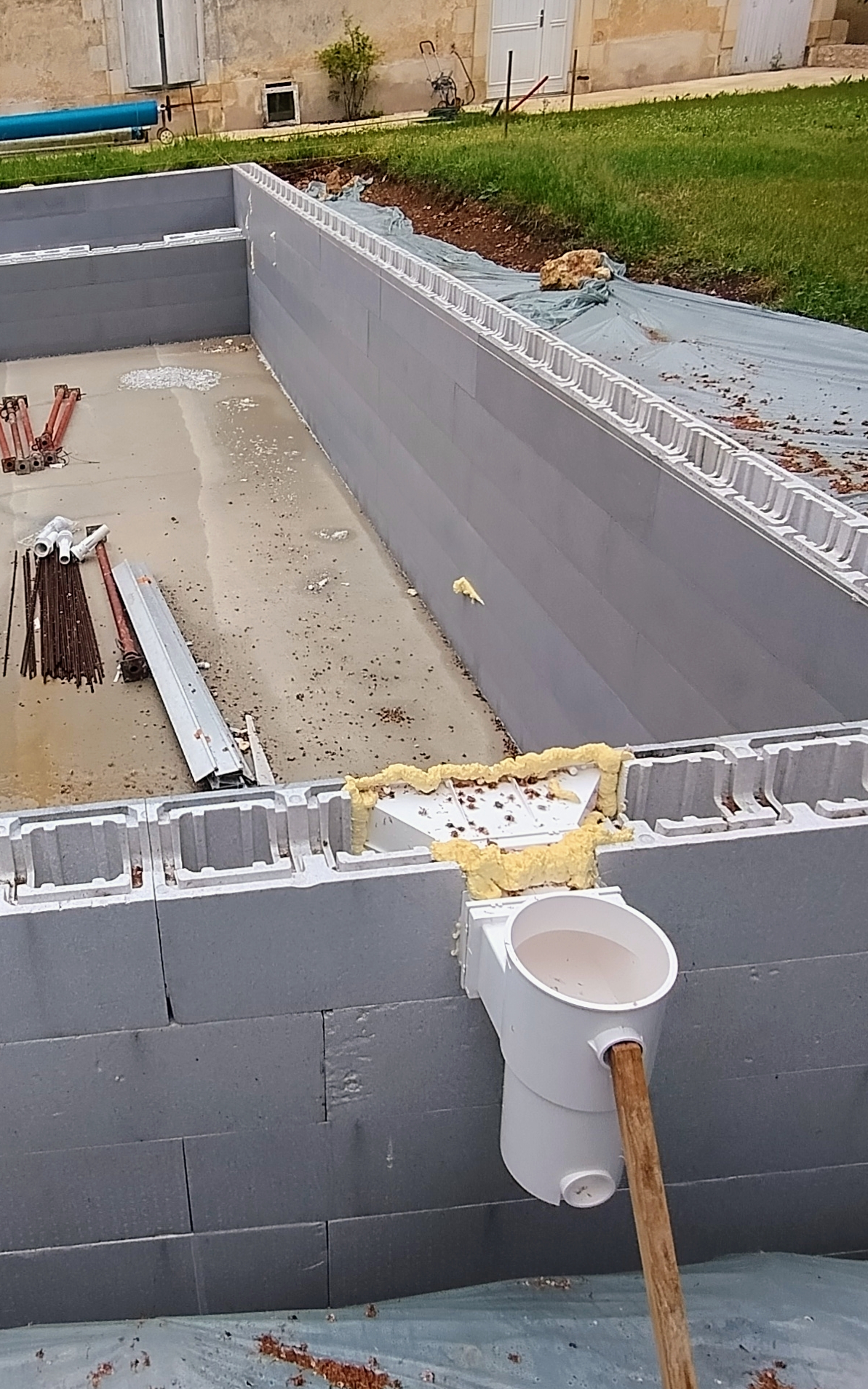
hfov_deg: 40.5
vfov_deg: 64.4
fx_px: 1098
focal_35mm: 29
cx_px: 119
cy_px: 602
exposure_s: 1/146
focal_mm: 1.66
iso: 100
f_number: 2.2
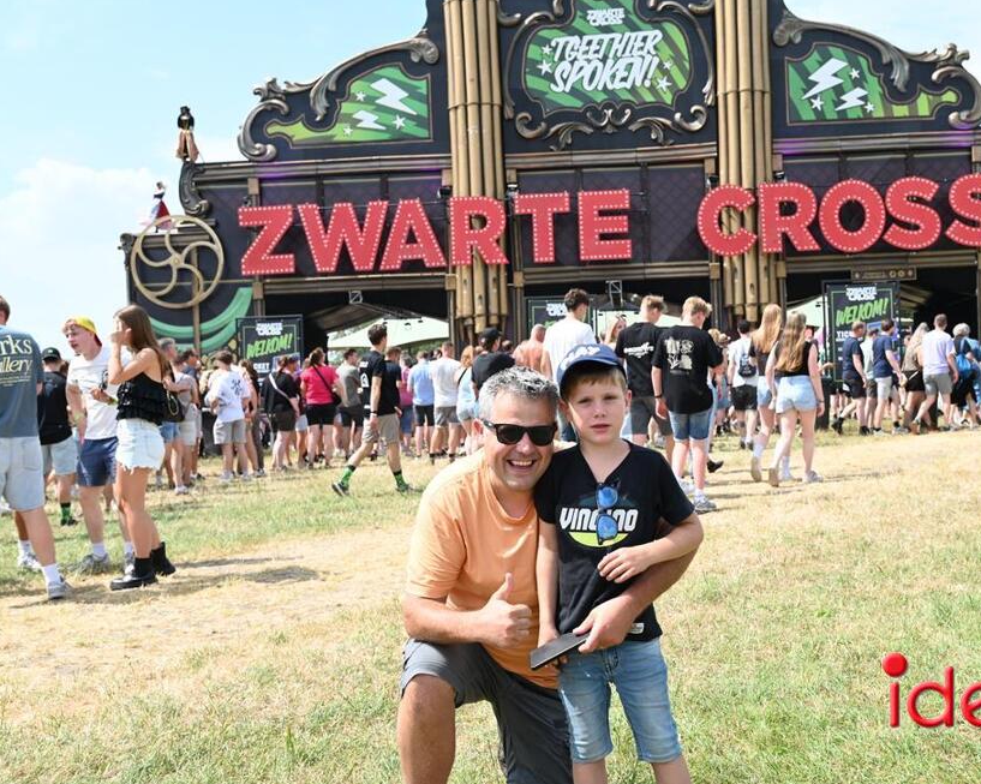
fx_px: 1190
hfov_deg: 44.6
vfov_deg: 36.5
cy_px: 391
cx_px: 574
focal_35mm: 41
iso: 100
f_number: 5.6
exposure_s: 1/250
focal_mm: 36
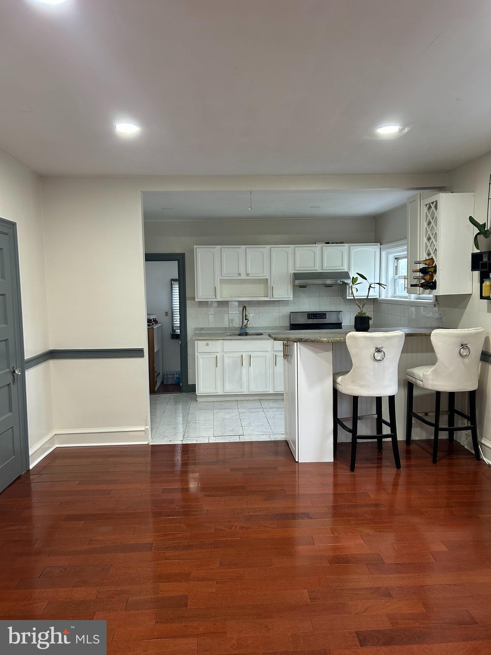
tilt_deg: -5.4
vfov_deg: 67.3
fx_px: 492
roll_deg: +0.0
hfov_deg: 53.1
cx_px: 246
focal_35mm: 26
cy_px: 328
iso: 125
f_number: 1.5
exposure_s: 1/60
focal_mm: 5.7
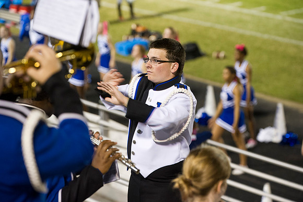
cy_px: 101
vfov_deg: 9.1
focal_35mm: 150
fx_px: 1262
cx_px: 152
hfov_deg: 13.7
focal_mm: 150
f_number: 4
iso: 4000
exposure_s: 1/125
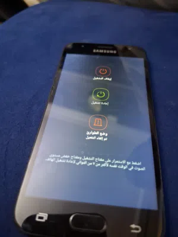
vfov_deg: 73.9
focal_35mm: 23
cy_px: 118
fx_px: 158
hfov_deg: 58.9
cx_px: 89
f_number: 1.8
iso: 800
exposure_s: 1/20
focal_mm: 5.54
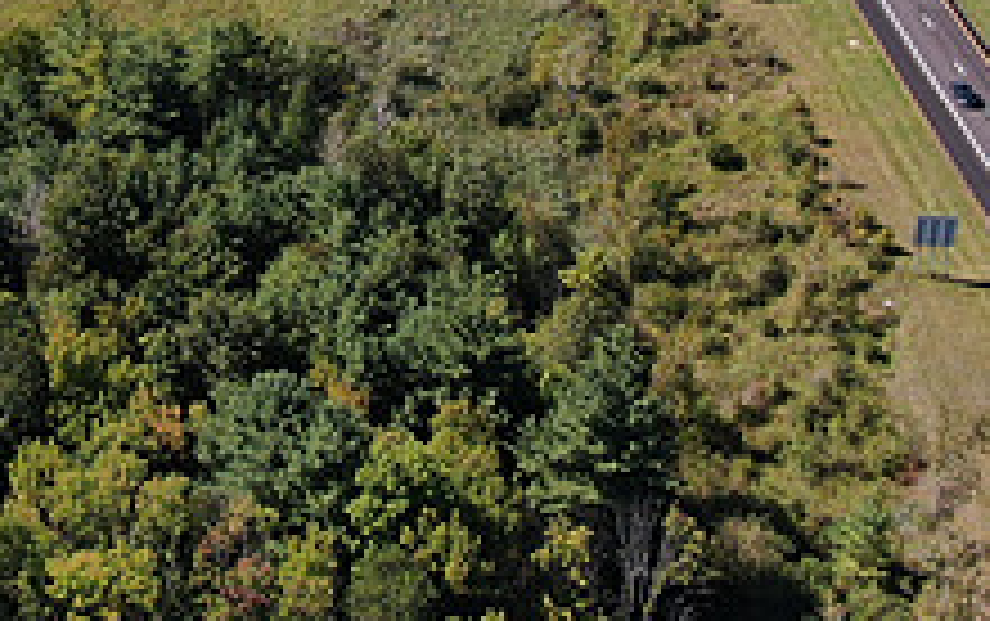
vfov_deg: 17.7
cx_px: 27
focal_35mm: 67
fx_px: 1810
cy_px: -272
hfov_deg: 28.9
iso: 110
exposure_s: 1/1250
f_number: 2.8
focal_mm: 4.39
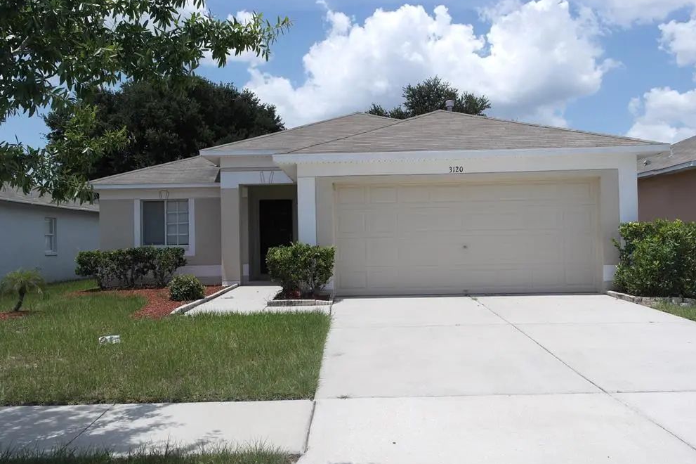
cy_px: 229
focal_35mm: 31
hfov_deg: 60.3
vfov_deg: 42.3
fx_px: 599
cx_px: 348
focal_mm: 20
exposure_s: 1/320
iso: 100
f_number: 8
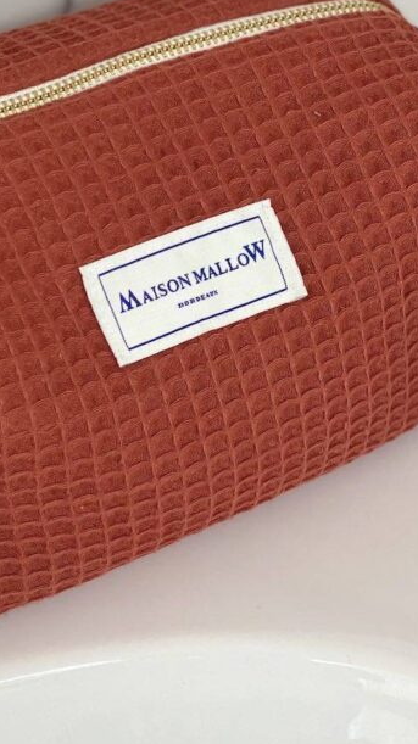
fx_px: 1875
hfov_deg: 12.7
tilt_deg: -32.9
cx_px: 132
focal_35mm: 95
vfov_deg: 22.4
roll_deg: +4.0
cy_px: 242
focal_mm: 6
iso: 160
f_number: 2
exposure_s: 1/122
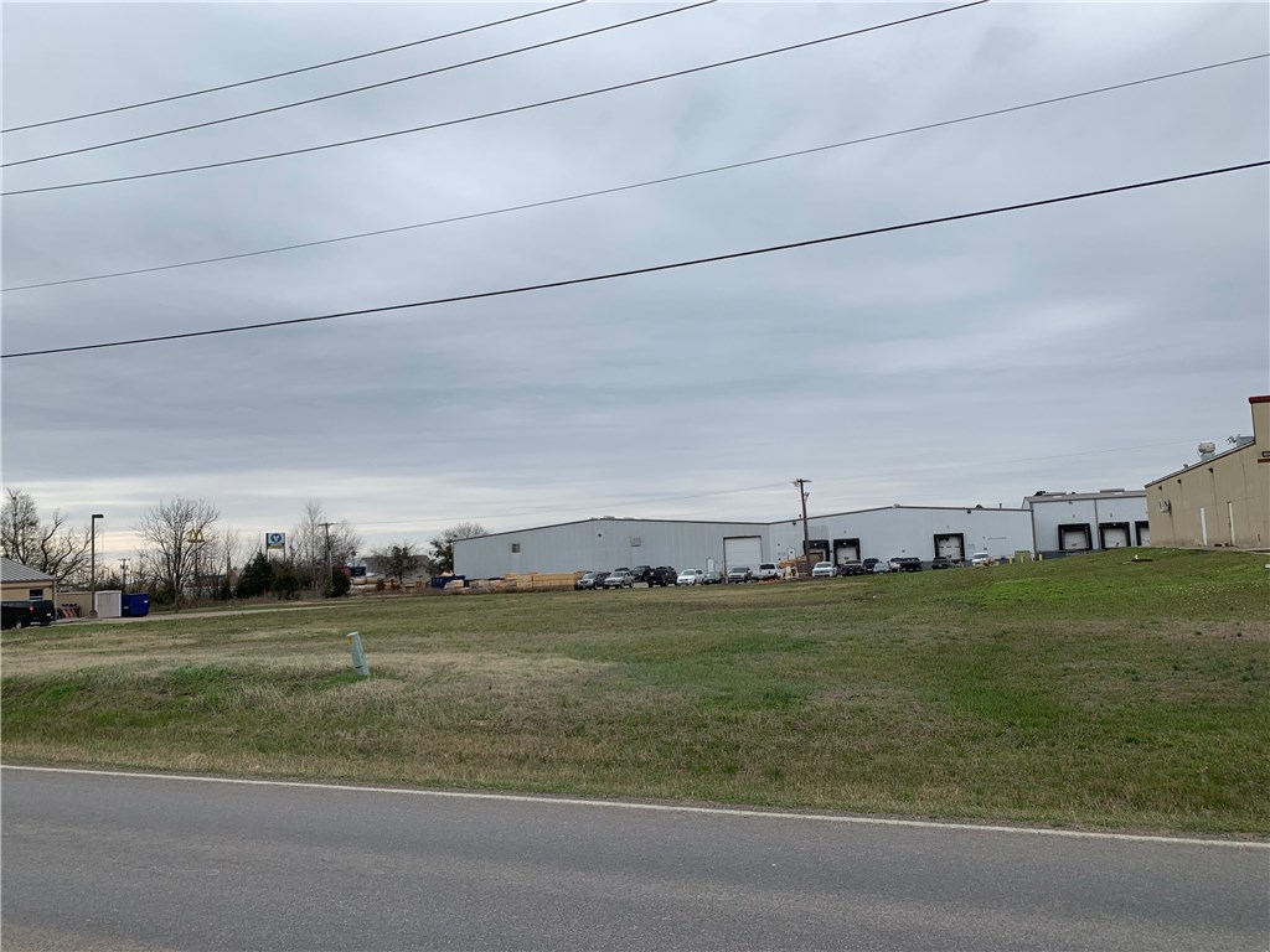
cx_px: 635
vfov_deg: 53.1
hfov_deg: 67.3
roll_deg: +5.3
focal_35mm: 26
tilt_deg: +6.3
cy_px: 476
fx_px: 954
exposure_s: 1/3521
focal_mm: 4.25
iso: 25
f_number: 1.8
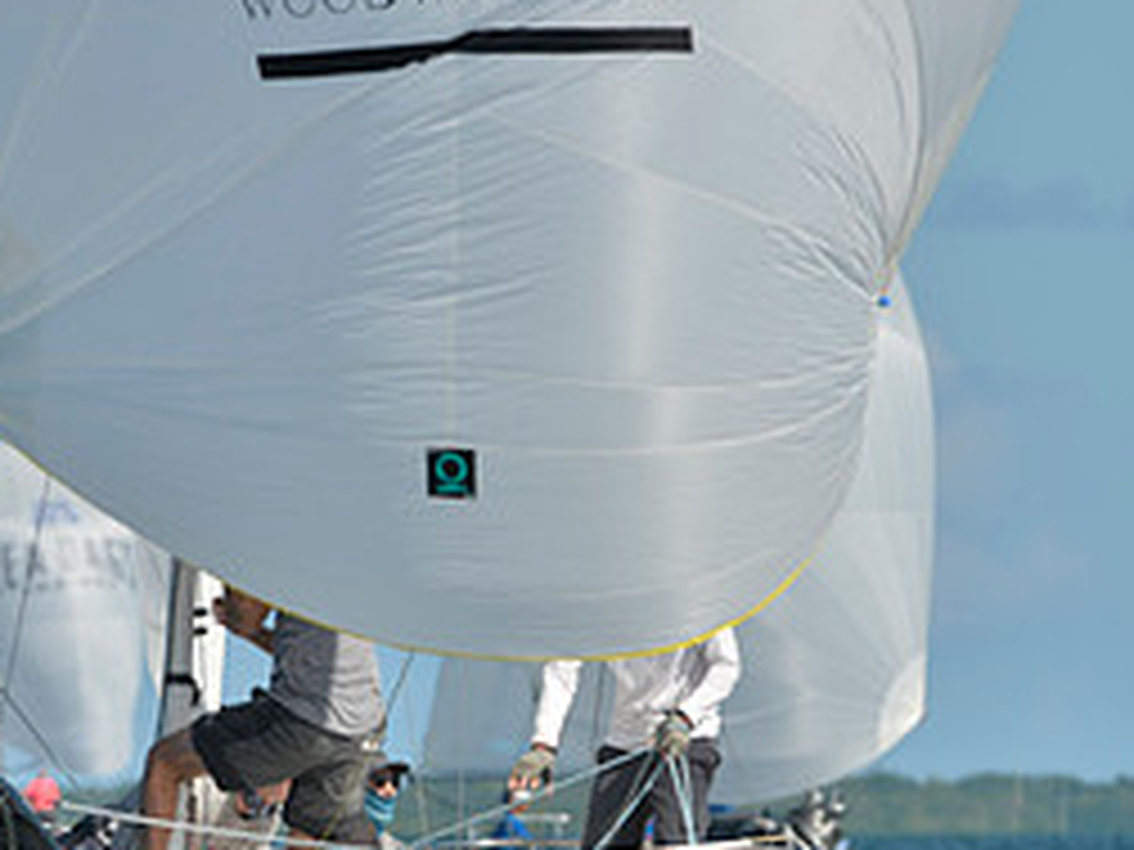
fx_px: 26076
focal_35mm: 796
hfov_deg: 2.5
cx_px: -22
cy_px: 848
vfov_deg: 1.9
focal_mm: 360
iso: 200
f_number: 6.3
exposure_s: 1/1250
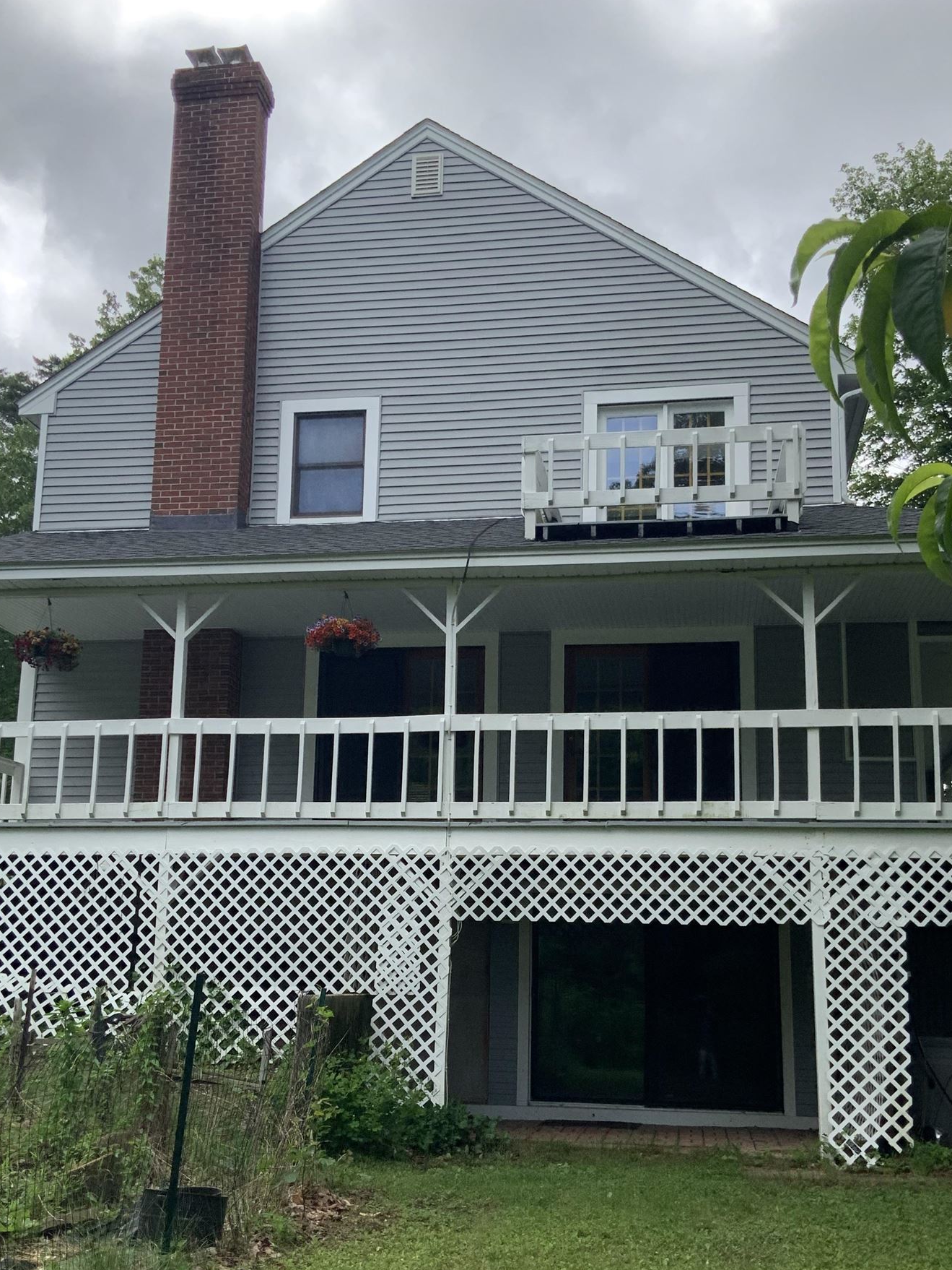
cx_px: 476
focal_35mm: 38
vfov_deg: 48.8
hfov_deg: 37.7
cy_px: 723
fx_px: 1393
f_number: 1.8
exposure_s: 1/997
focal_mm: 3
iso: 16
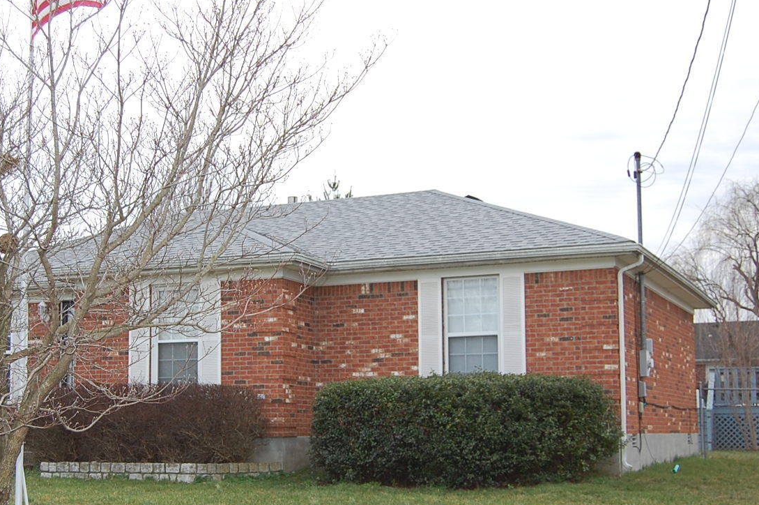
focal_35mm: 58
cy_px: 306
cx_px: 282
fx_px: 1222
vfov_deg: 23.3
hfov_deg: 34.3
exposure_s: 1/320
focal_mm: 28
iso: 400
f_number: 4.2
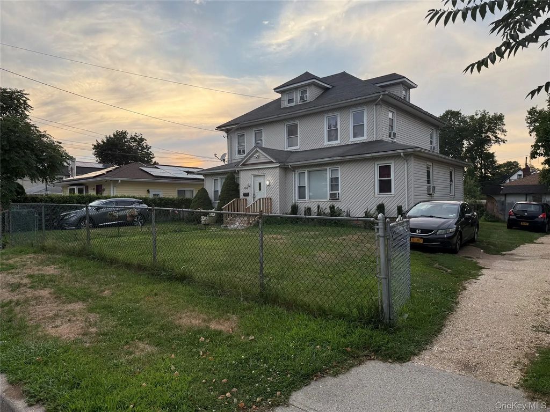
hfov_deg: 71.6
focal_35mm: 24
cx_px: 275
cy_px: 206
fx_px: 381
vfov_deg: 56.8
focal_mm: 6.76
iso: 100
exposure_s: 1/643
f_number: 1.78
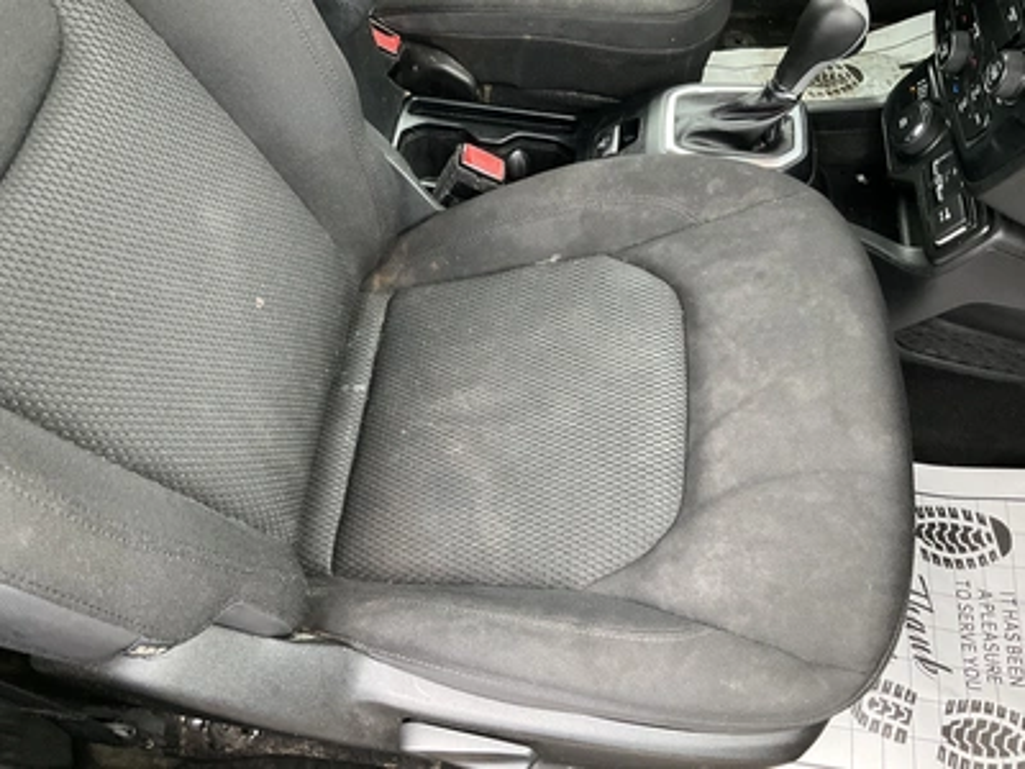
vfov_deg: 48.2
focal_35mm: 29
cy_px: 384
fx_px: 859
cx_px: 512
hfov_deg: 61.7
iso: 200
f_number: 1.8
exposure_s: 1/60
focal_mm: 3
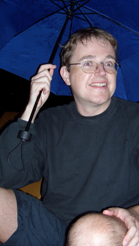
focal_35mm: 43
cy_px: 124
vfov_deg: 47.3
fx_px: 281
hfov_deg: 27.7
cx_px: 79
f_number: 2.8
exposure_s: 4
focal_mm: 8
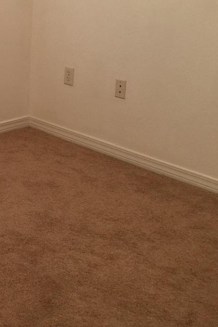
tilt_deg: -13.6
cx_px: -71
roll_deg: -0.8
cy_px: 57
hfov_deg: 17.9
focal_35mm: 71
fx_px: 645
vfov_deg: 27.8
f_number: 2.2
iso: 32
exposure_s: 1/15
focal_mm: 4.15
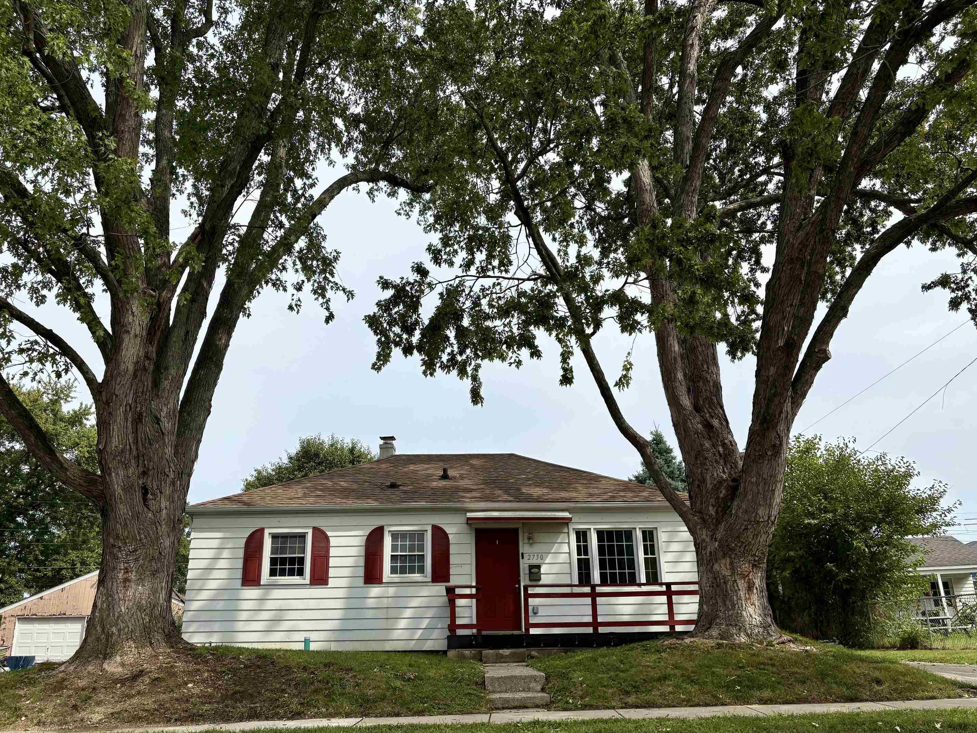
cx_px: 471
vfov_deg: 49.7
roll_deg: +1.5
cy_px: 391
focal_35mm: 28
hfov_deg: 63.4
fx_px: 790
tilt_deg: +18.8
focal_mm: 5.96
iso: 50
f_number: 1.6
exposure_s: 1/4065
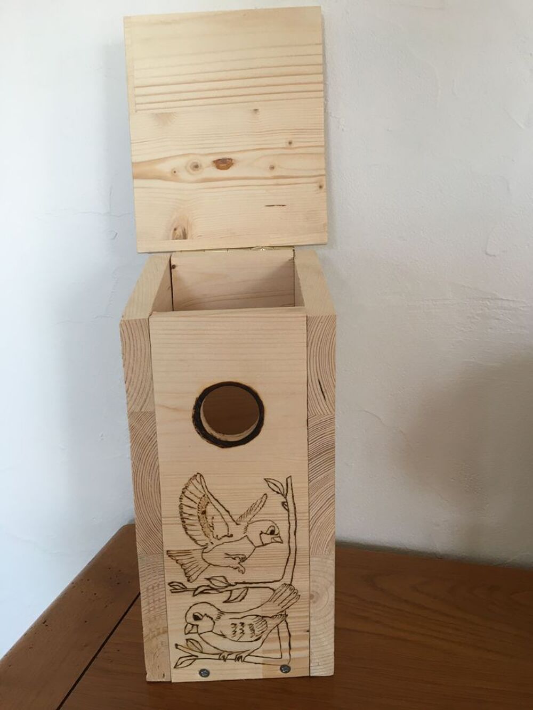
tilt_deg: -14.4
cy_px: 355
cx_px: 266
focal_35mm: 29
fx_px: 595
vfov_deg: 61.7
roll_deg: +1.5
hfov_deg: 48.2
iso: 80
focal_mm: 4.15
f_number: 2.2
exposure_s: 1/33
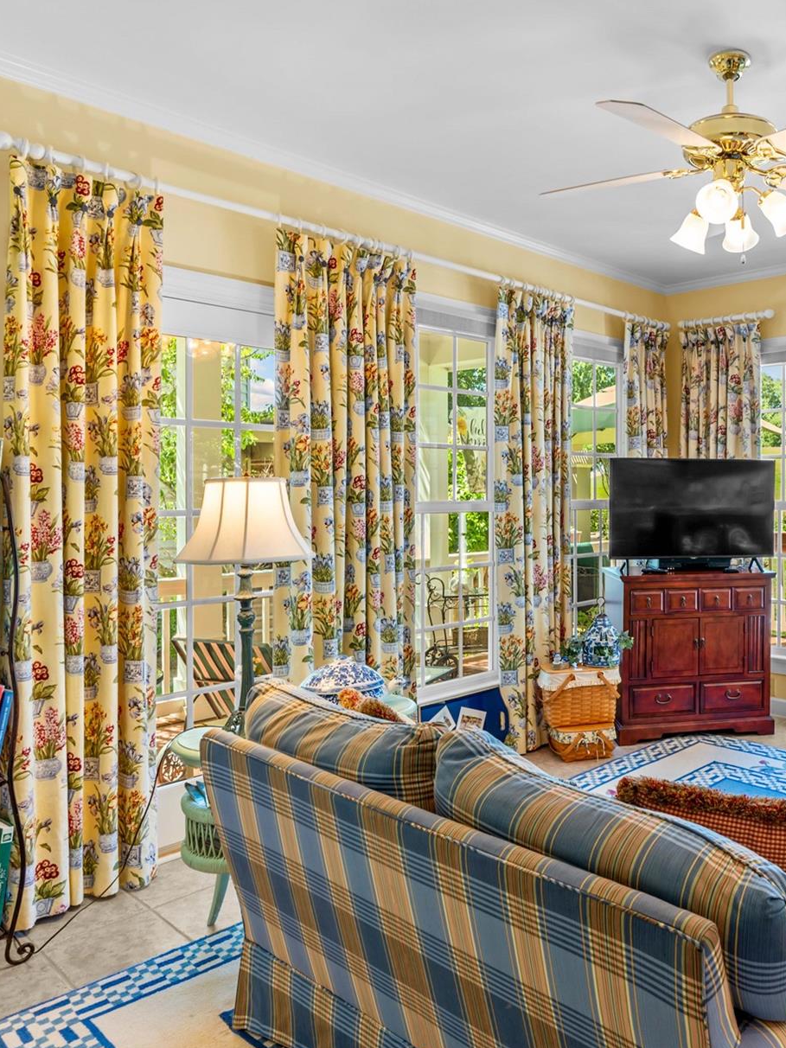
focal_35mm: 26
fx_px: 787
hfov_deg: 50.2
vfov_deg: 67.2
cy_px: 486
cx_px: 619
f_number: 8
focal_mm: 16
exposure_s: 1/4
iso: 100
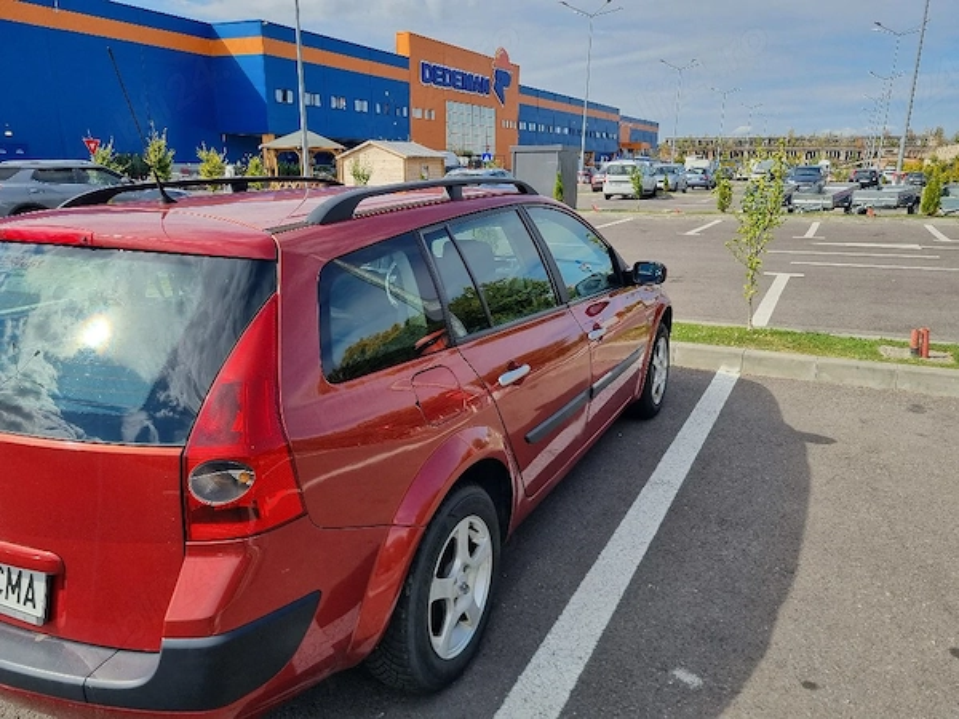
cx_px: 480
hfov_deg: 67.3
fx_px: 720
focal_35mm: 26
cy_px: 360
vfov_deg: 53.1
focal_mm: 5.4
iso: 50
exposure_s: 1/1667
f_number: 1.8
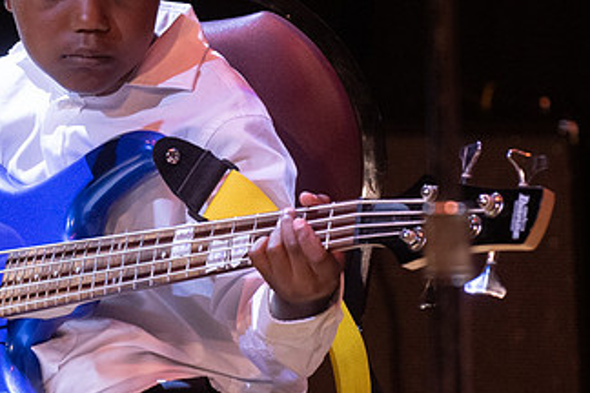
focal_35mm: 416
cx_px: 162
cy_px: 134
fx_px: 6817
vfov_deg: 3.3
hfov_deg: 5.0
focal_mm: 155
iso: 3200
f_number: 5.6
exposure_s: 1/200
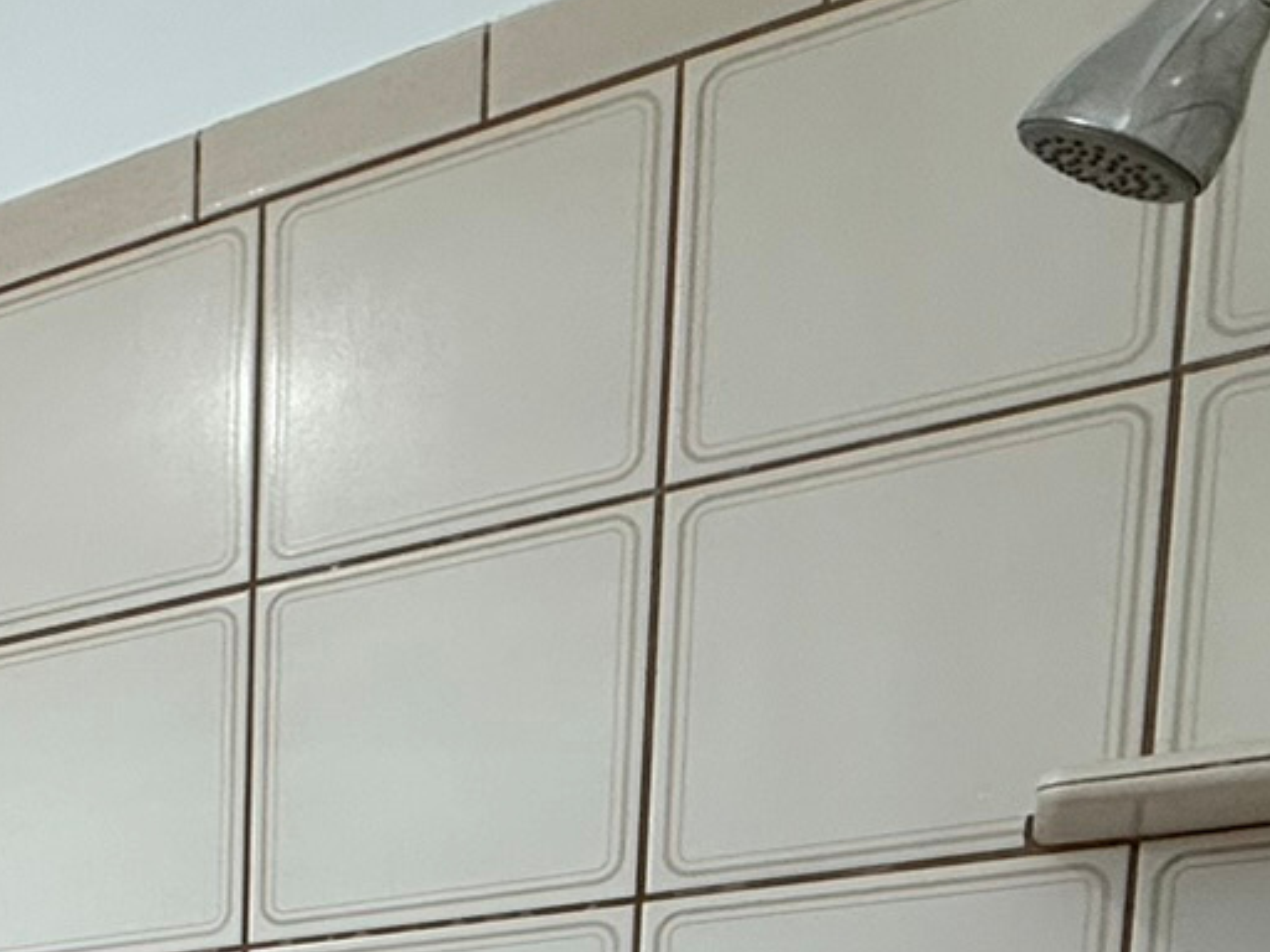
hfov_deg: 26.5
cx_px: -551
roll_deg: +1.9
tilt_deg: -8.4
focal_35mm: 56
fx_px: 2055
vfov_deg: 20.6
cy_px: 1574
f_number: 2.2
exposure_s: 1/120
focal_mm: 2.22
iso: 100
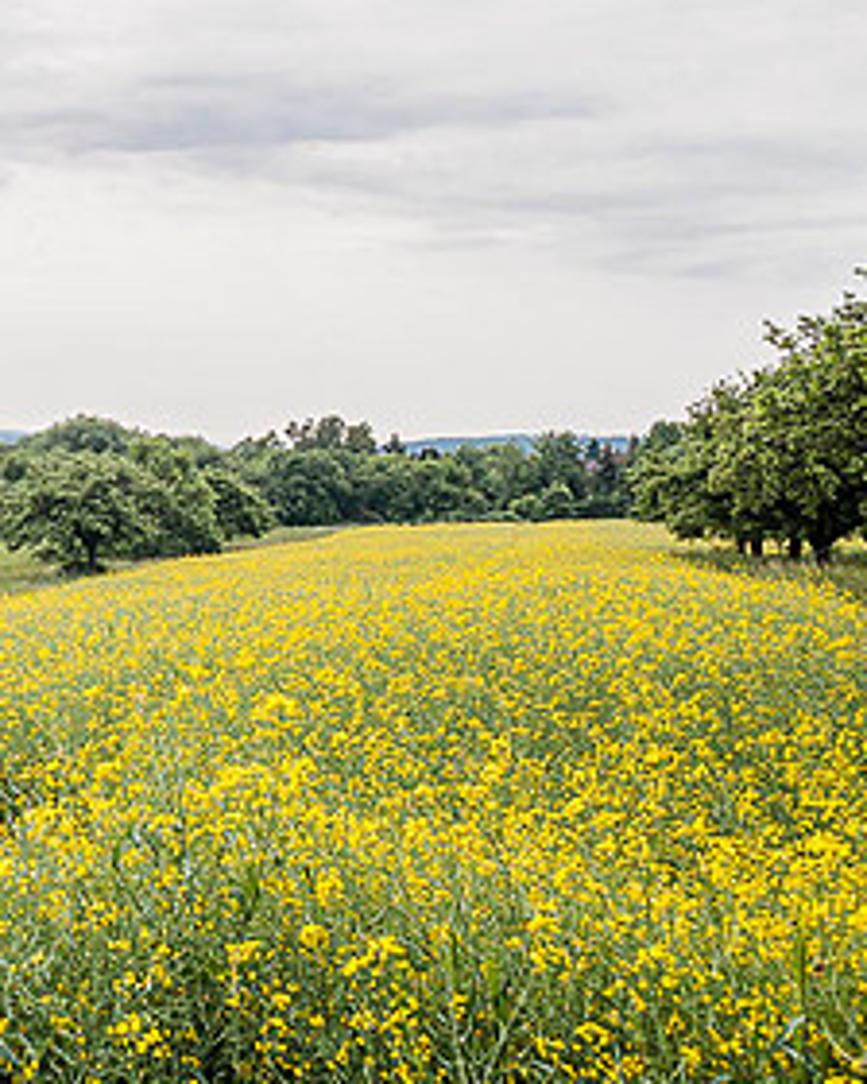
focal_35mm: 53
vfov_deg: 34.7
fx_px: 1700
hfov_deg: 24.8
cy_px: 295
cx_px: -264
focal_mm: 24
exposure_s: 1/350
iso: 200
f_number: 8
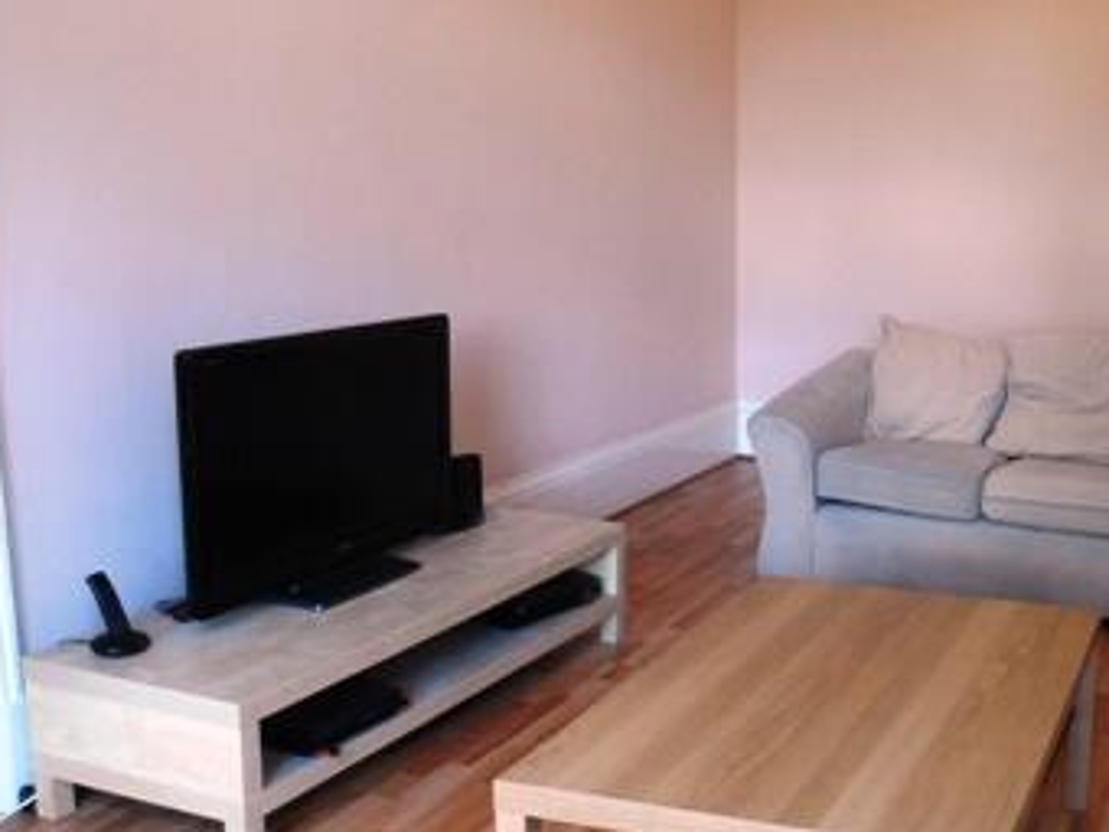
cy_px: 468
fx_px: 1249
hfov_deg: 45.7
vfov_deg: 36.8
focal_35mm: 39
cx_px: 866
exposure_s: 1/30
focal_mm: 4
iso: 200
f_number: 3.2
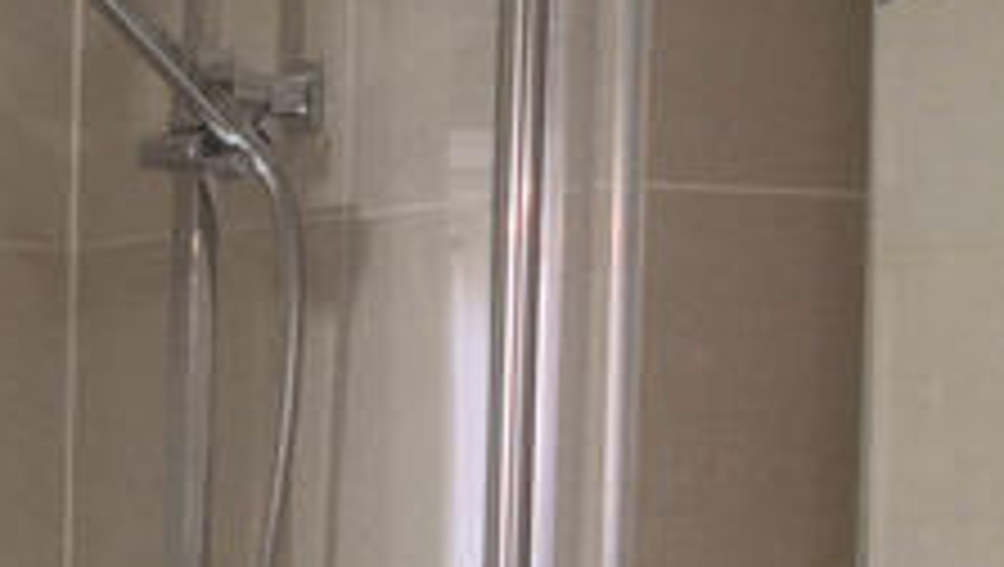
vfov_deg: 8.8
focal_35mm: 135
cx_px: -126
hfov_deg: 15.4
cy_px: 806
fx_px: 3598
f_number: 1.8
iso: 250
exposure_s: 1/36
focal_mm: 3.95
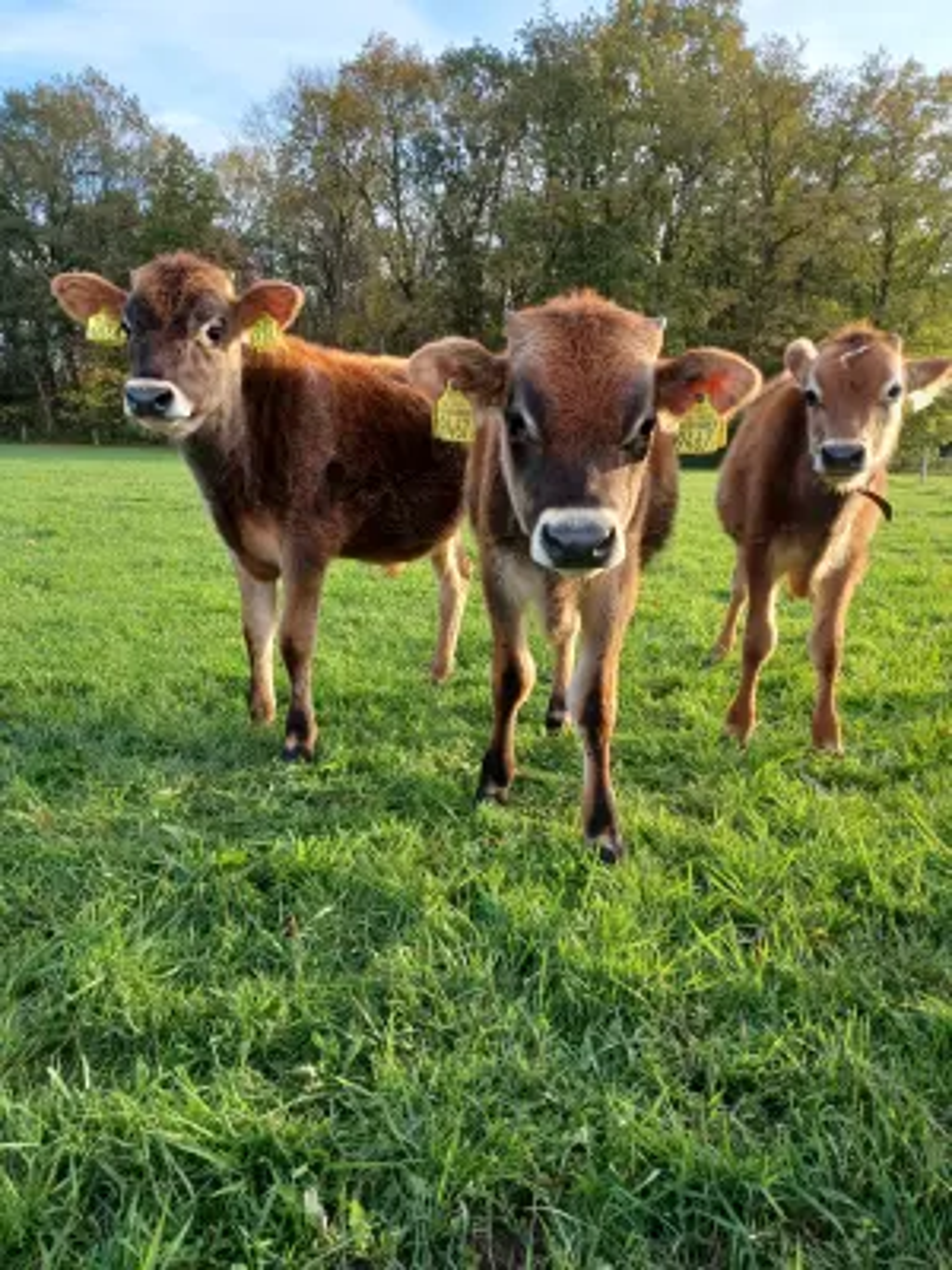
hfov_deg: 54.9
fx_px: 917
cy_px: 635
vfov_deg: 69.4
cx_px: 476
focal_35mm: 25
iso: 64
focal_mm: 4.6
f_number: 1.8
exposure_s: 1/100
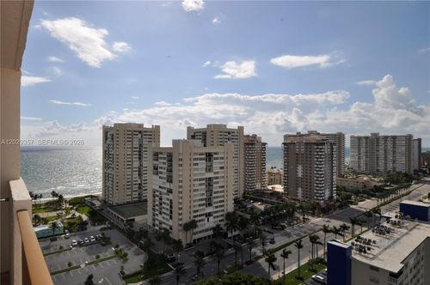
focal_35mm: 21
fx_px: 251
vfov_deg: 59.4
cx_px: 215
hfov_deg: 81.3
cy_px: 142
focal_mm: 14
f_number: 20
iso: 200
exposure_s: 1/200
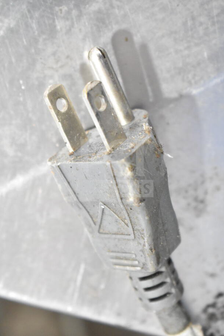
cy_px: 168
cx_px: 112
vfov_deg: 24.6
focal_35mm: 82
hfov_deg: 16.6
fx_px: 769
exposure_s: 1/100
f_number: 5.6
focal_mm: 55
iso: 5600
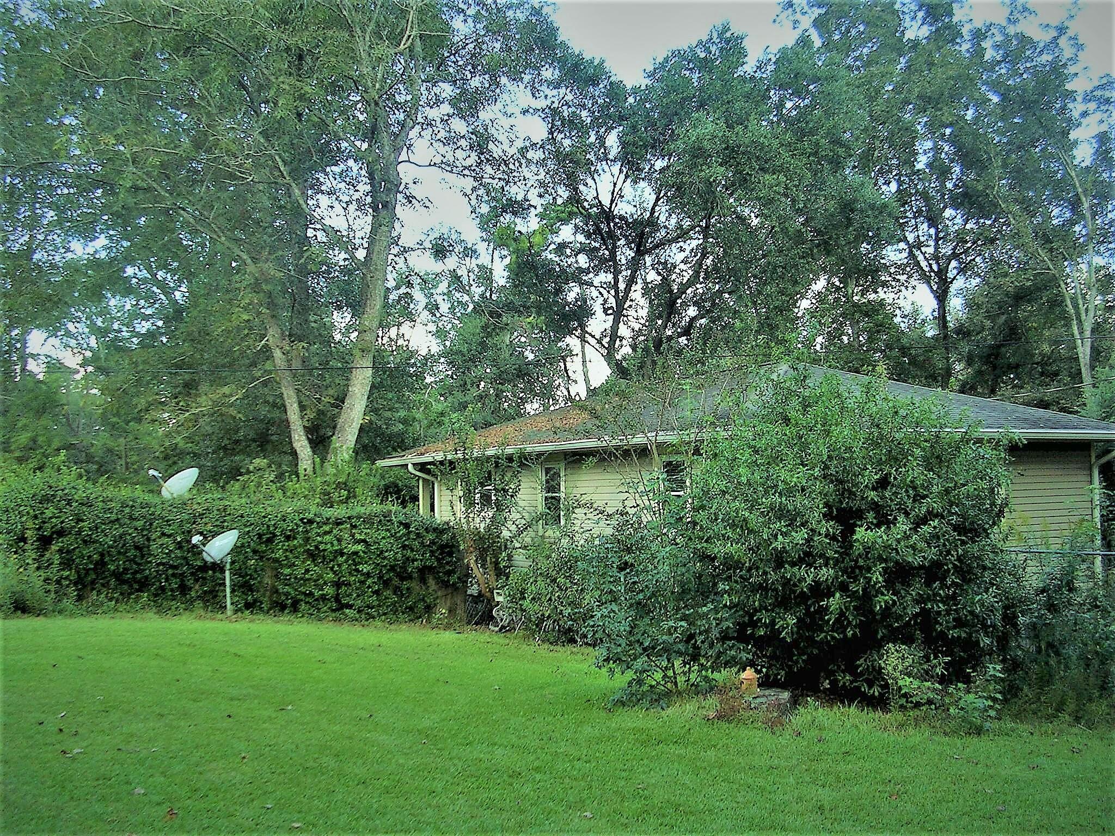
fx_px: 1224
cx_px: 558
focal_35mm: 38
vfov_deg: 37.7
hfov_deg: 49.0
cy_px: 418
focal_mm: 5.8
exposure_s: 1/114
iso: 50
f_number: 2.8
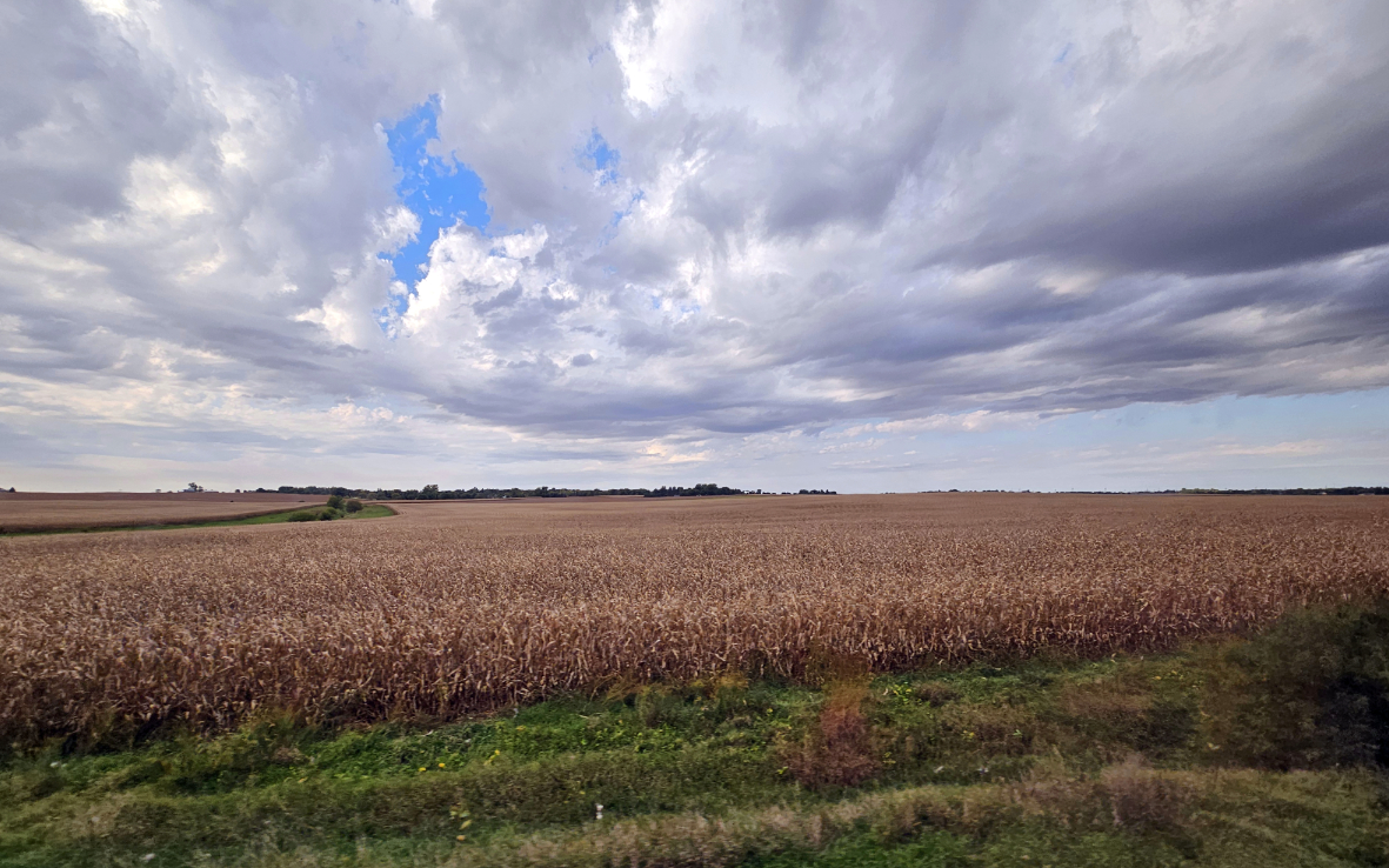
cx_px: 686
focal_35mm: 14
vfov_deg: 78.0
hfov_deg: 105.3
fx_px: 530
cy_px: 505
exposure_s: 1/359
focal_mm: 2.2
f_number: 2.2
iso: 50
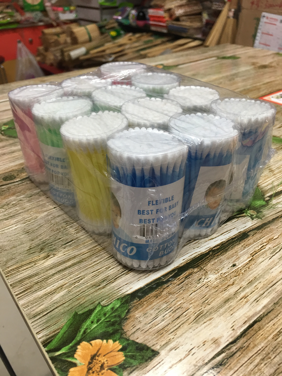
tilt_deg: -32.4
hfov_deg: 48.2
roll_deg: -0.1
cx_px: 141
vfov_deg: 61.7
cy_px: 188
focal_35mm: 29
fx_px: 315
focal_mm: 4.15
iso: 40
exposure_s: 1/17
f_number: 2.2
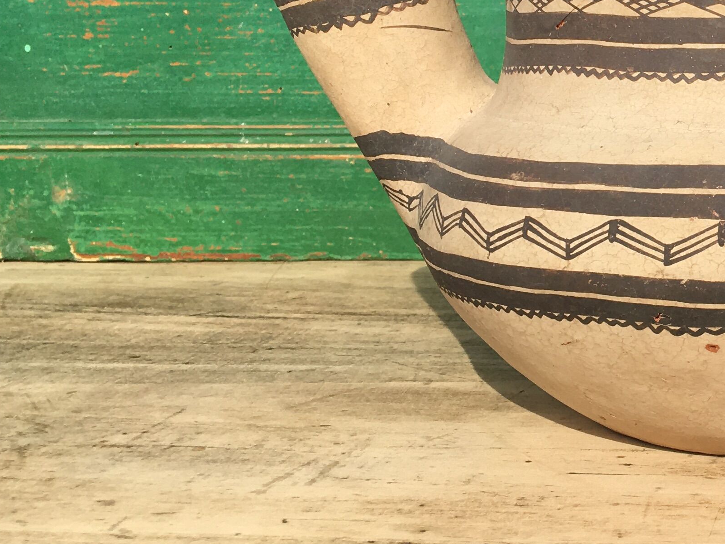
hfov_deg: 24.5
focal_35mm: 73
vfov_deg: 19.9
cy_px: 82
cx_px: 841
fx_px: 1529
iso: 25
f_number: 2.2
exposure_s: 1/1451
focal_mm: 4.15
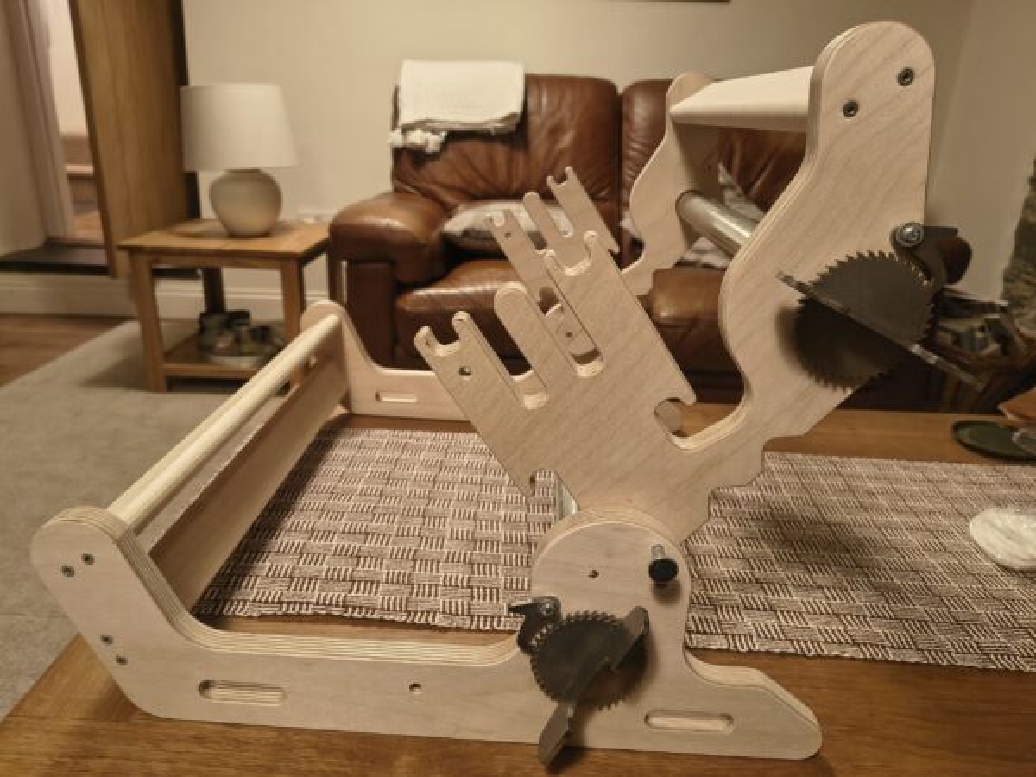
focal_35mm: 23
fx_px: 688
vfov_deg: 58.9
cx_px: 518
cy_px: 388
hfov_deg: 73.9
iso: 1812
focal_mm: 5.56
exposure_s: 1/33.3
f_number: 1.8
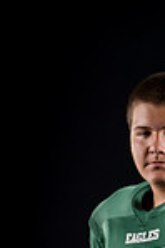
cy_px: 368
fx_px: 2288
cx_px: 188
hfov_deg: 4.1
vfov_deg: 6.1
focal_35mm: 332
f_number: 4
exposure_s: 1/160
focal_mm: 110
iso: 200
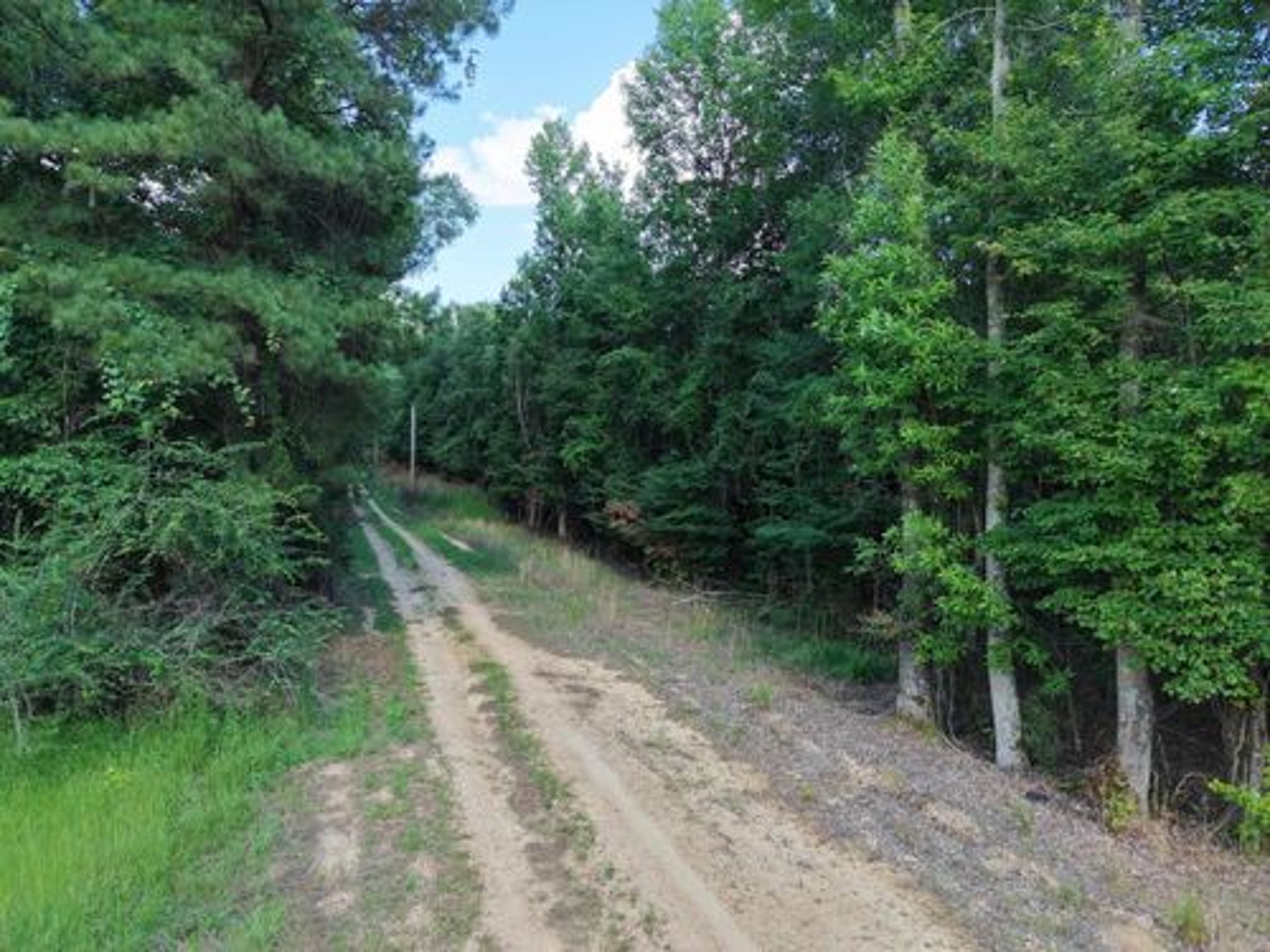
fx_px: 881
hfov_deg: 71.6
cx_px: 635
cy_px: 476
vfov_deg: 56.8
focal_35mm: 24
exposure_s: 1/30
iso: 100
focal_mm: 8.67
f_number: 1.8
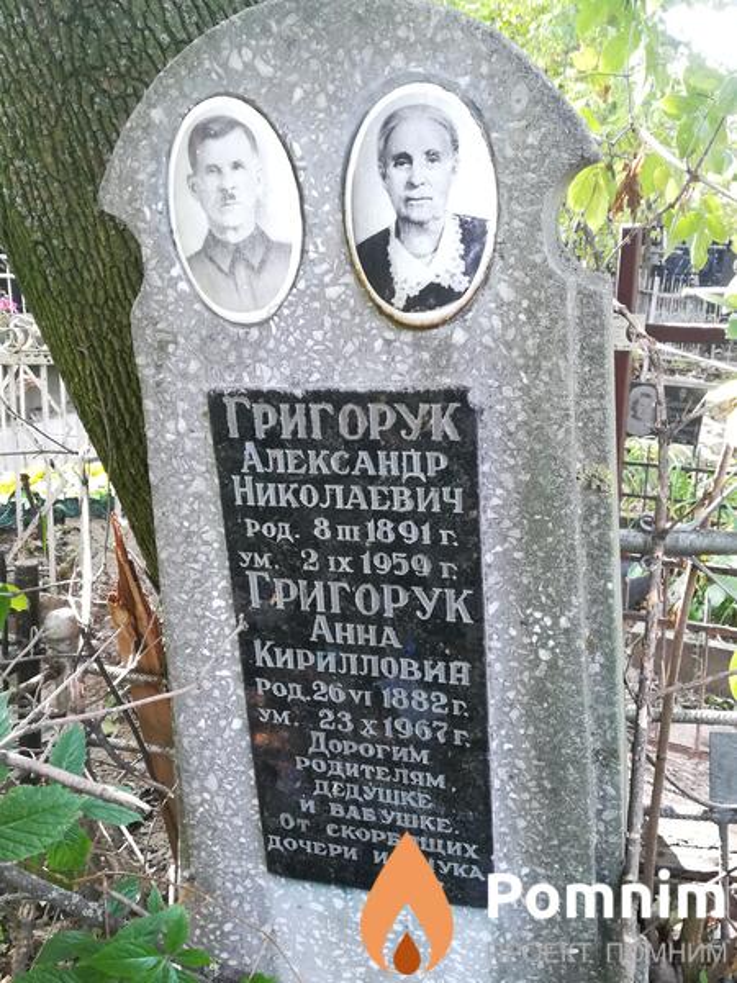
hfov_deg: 46.8
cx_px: 368
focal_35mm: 30
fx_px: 852
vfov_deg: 60.0
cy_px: 492
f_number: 2.2
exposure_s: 1/30
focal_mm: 3.83
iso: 125
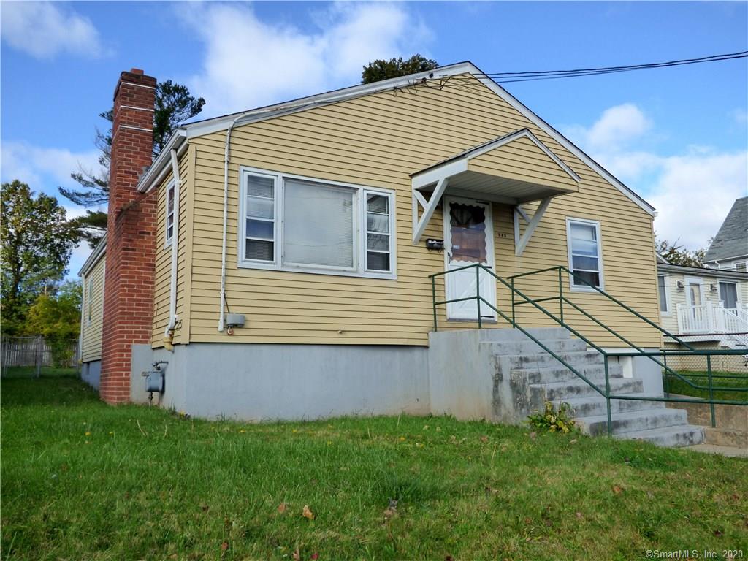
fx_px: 627
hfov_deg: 61.7
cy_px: 280
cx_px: 374
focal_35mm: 29
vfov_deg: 48.2
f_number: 4.5
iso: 200
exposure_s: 1/640
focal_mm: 5.04
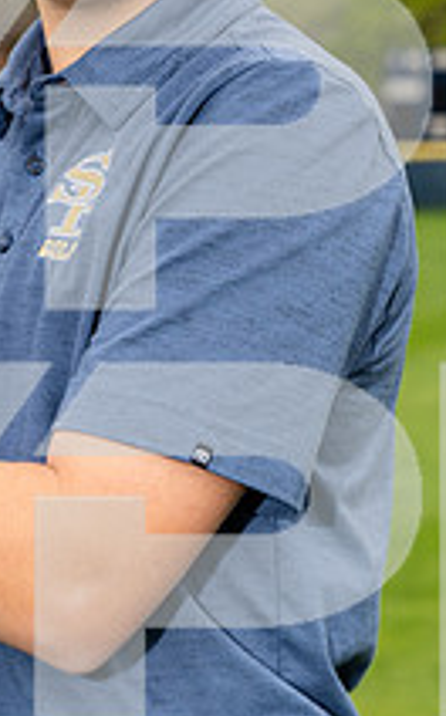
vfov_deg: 13.1
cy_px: 133
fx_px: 3101
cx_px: -20
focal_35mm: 159
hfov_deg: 8.2
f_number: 4.5
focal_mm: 57
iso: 100
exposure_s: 1/250
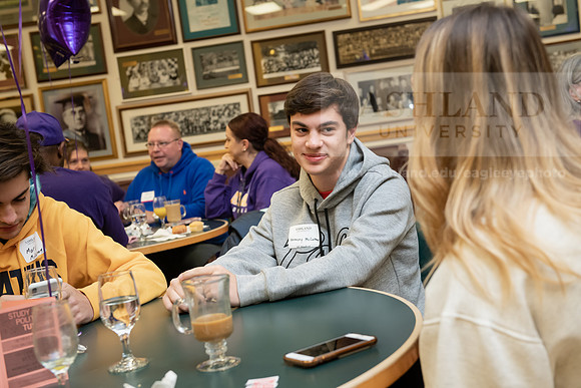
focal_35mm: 55
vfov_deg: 24.6
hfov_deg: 36.2
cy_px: 194
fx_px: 888
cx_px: 290
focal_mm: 55
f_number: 5
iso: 1000
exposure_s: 1/60
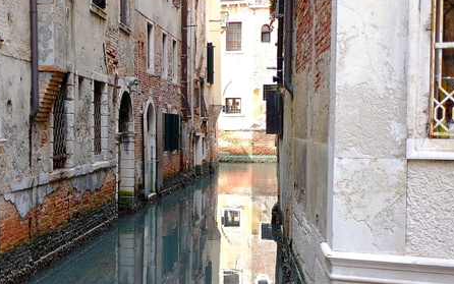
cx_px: 69
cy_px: 165
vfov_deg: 20.3
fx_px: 792
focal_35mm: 64
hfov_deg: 30.9
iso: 200
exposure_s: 1/320
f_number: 2
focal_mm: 23
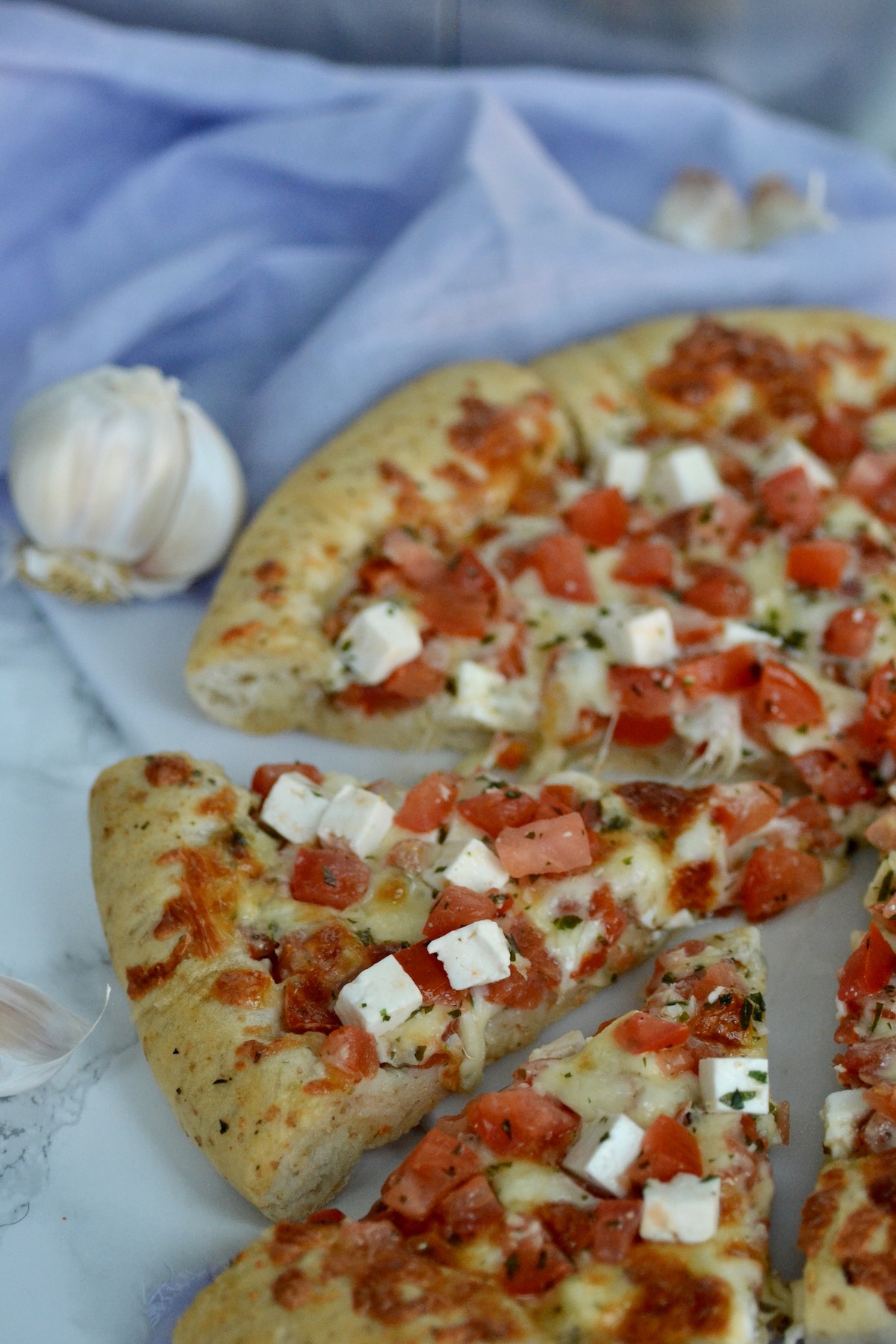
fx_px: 3360
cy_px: 672
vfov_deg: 22.6
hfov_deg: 15.2
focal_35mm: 90
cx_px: 448
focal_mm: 60
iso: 1600
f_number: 3.2
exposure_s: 1/125
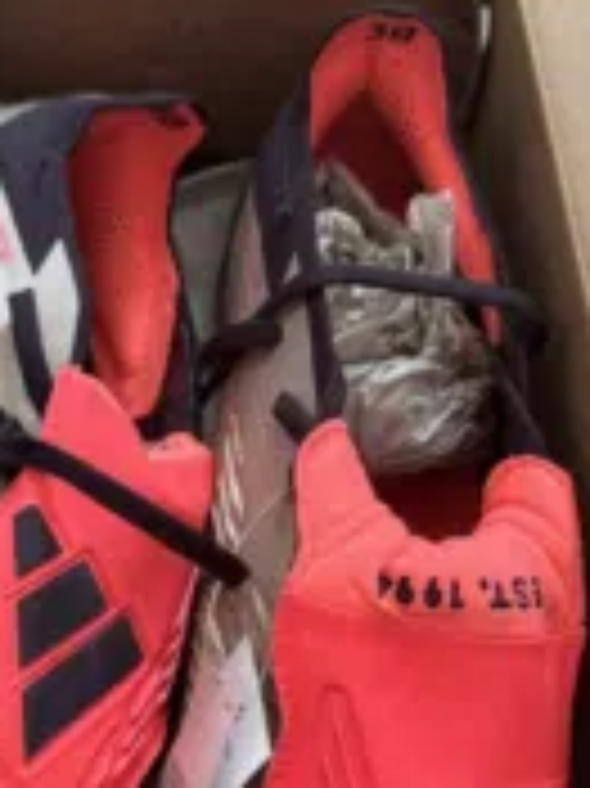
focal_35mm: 55
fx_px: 1251
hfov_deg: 26.4
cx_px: 194
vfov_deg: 34.7
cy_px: 504
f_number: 1.78
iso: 320
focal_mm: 6.76
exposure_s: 1/50
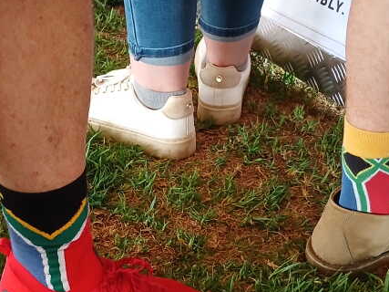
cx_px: 159
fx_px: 753
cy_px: 212
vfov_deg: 21.8
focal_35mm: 67
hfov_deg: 28.9
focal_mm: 3.98
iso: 250
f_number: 1.8
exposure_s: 1/50
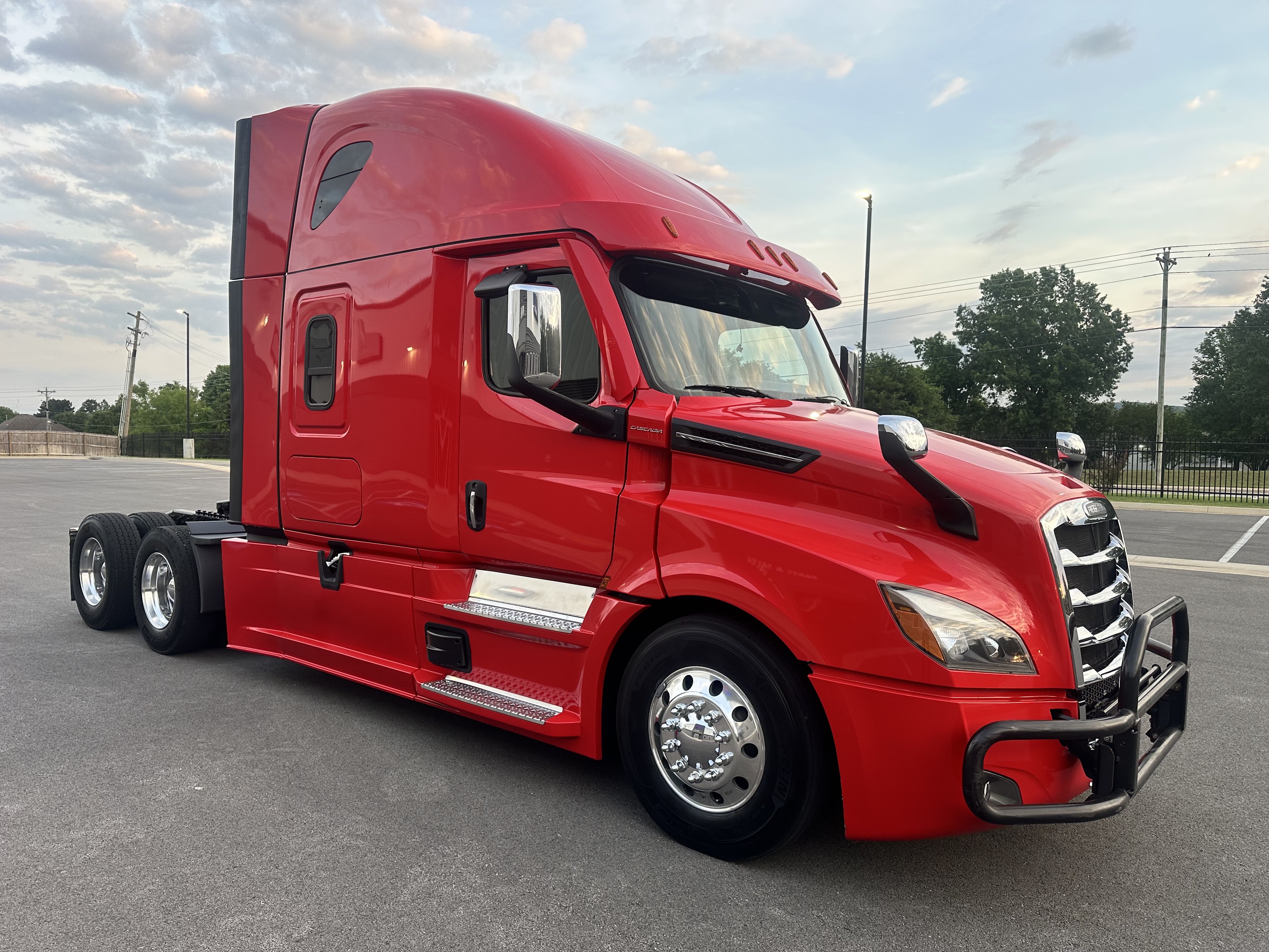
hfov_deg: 71.6
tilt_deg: -3.8
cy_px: 476
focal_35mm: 24
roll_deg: -0.5
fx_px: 880
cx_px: 634
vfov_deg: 56.8
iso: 80
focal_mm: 6.86
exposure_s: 1/263
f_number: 1.78
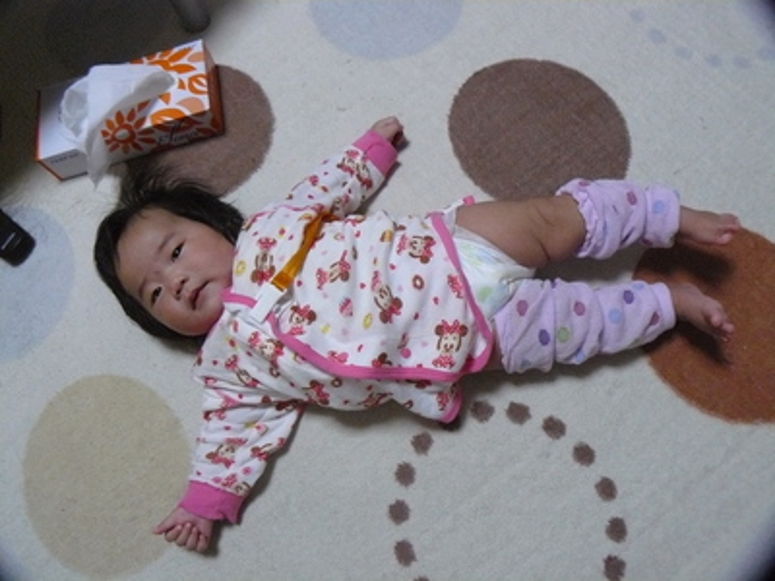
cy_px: 290
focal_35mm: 36
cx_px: 388
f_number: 2.8
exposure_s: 1/30
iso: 400
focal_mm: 6
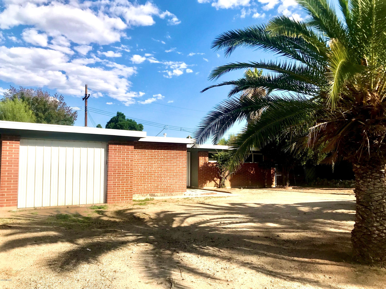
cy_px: 144
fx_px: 312
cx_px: 193
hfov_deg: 63.5
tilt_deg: +5.5
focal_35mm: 28
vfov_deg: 49.7
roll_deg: -1.9
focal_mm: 3.99
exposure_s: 1/3425
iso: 20
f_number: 1.8
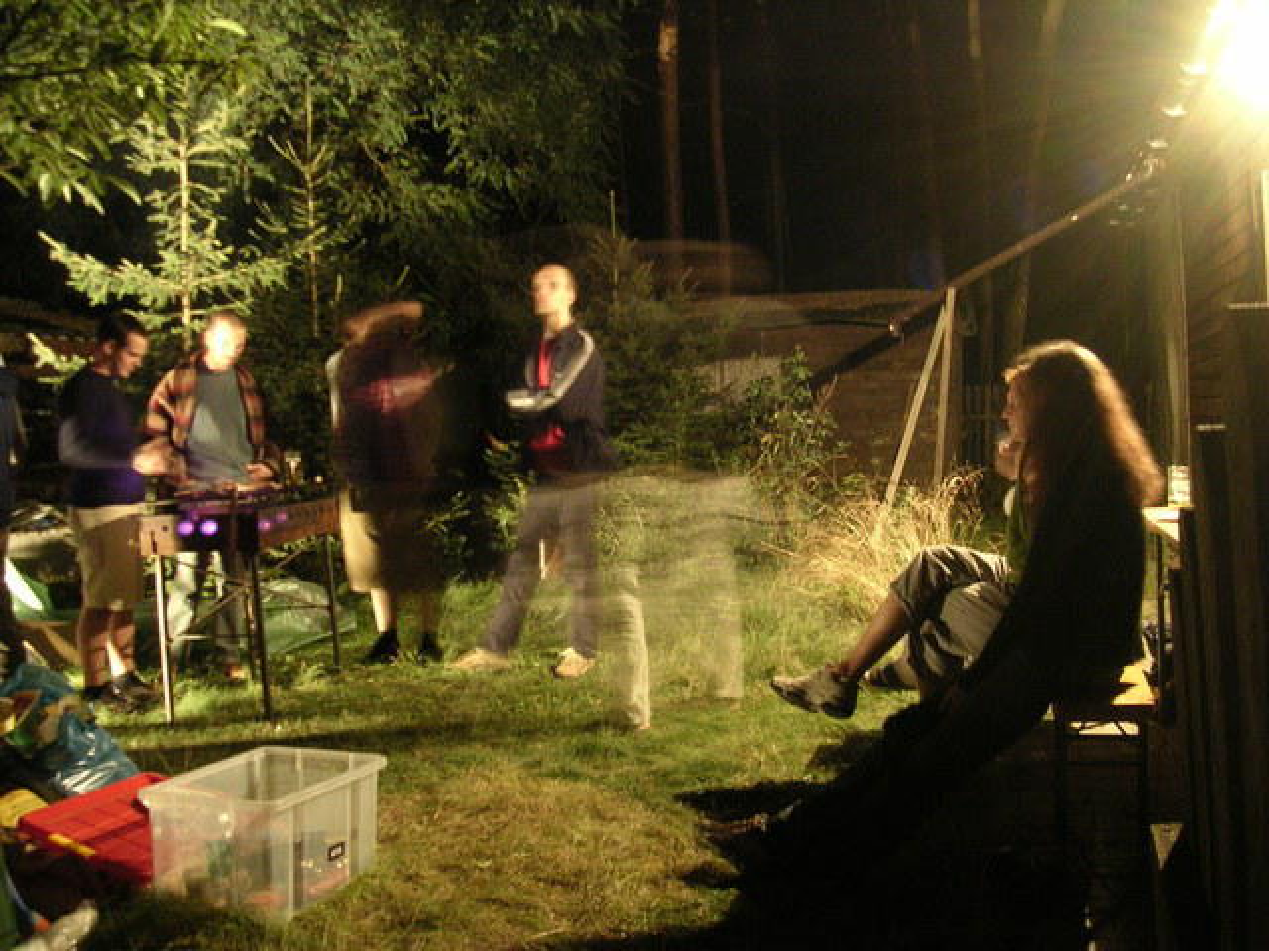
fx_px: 1393
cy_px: 476
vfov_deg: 37.7
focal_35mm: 38
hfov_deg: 49.0
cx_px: 634
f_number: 2.8
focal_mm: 5.8
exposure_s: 1.95
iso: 400
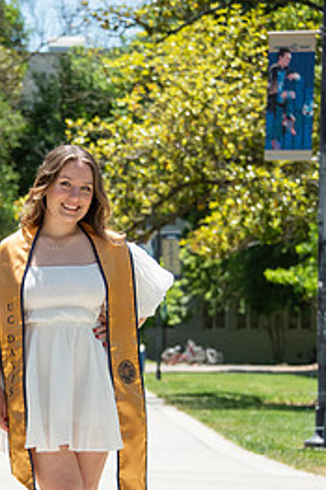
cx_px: 48
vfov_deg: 12.2
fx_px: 2285
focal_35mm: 168
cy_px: 313
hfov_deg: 8.1
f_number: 5.6
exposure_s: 1/2500
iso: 500
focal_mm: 98
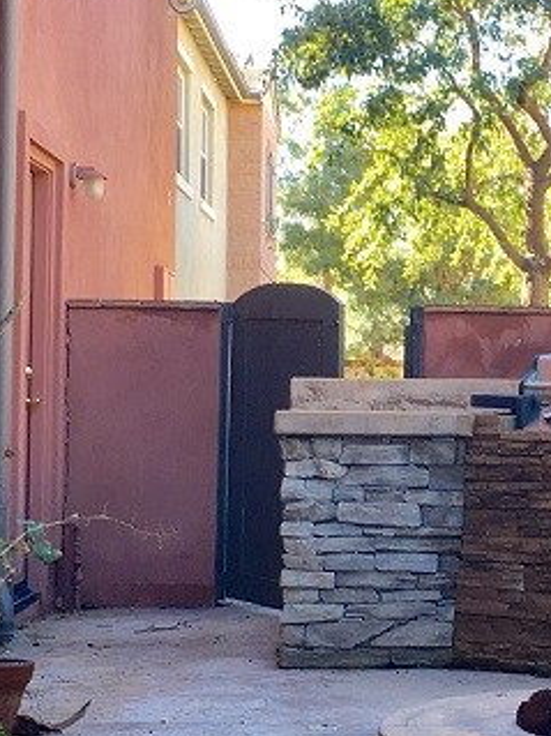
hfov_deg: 16.5
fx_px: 1869
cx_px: 521
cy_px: 362
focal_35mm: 88
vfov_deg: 22.3
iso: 25
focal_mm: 4.15
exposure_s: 1/120
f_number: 2.2
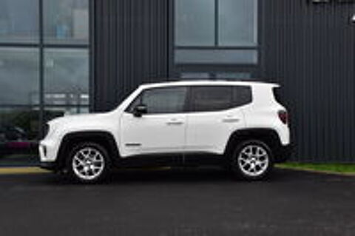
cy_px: 118
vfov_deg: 29.8
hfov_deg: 43.6
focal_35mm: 45
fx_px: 443
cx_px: 178
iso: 400
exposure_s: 1/250
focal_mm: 30
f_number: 10
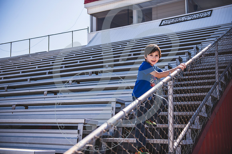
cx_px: 116
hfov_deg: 43.6
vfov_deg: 29.9
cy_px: 77
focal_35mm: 45
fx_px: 290
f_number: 3.2
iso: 100
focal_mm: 45
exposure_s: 1/1600
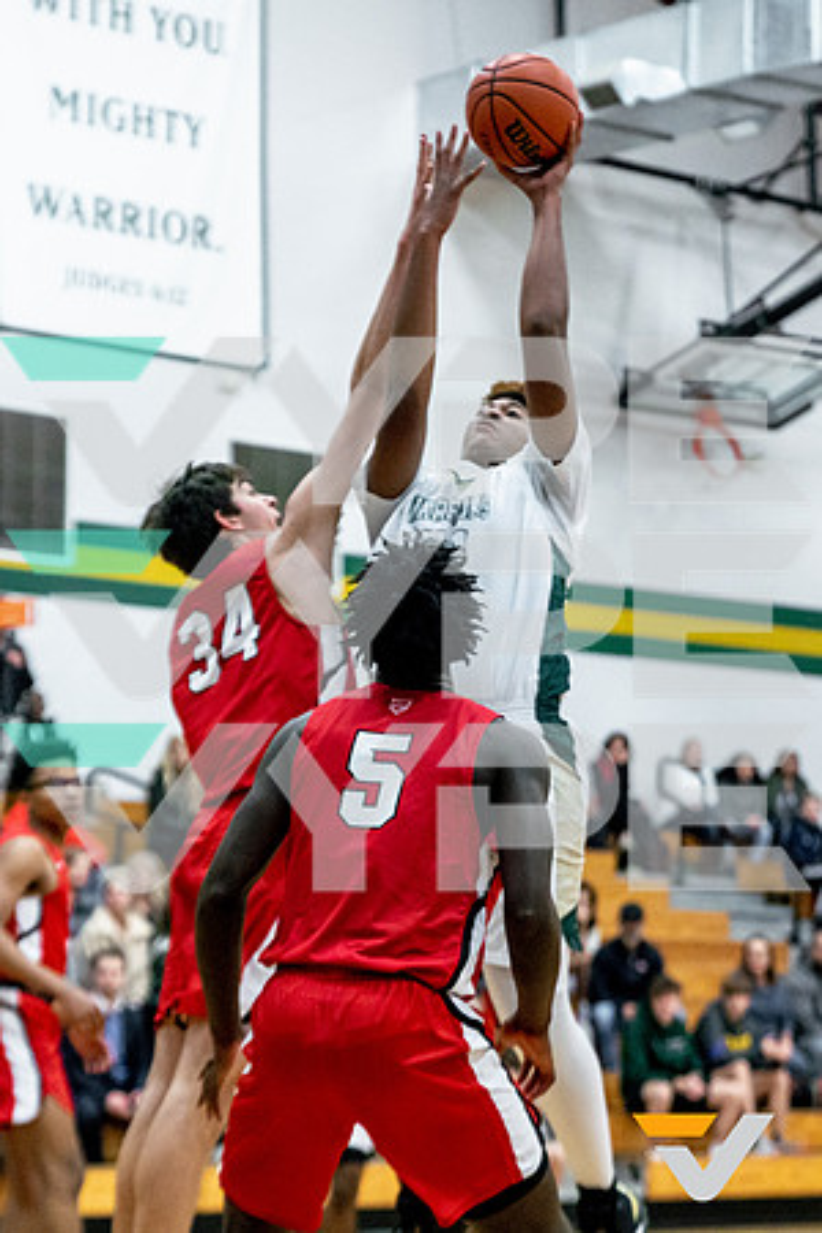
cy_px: 619
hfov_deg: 12.7
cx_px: 482
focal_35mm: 108
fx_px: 3682
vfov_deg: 19.0
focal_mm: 70
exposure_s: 1/800
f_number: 2.8
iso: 1250
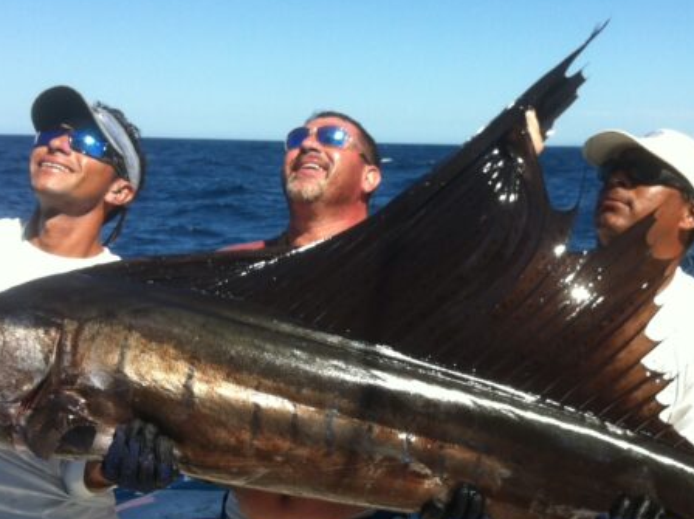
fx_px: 1202
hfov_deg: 32.2
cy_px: 363
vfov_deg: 24.2
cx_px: 389
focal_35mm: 60
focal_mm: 3.85
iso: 80
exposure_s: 1/1160
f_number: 2.8
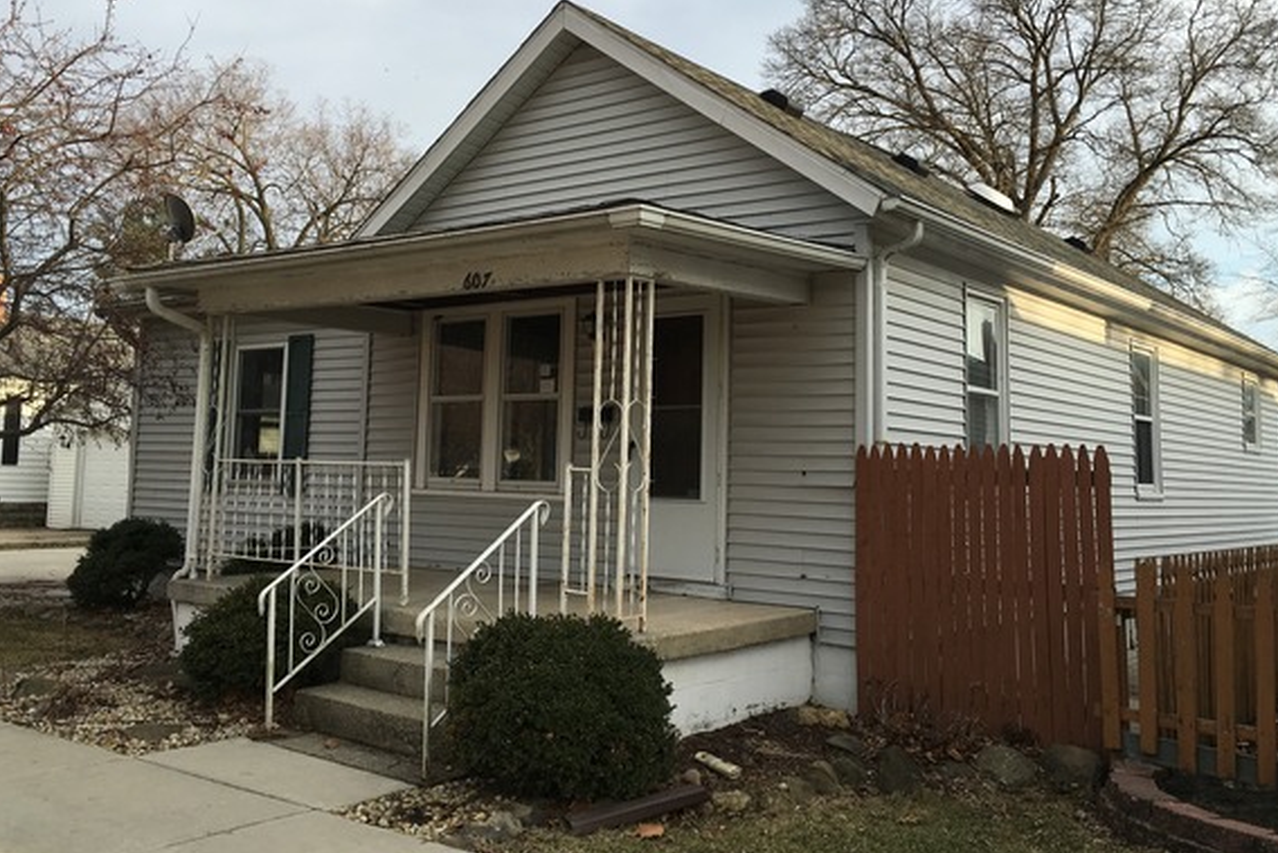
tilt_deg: +5.6
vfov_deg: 38.9
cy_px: 387
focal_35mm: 34
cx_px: 664
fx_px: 1207
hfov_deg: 55.8
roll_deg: -2.1
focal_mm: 4.15
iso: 25
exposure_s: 1/596
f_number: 2.2
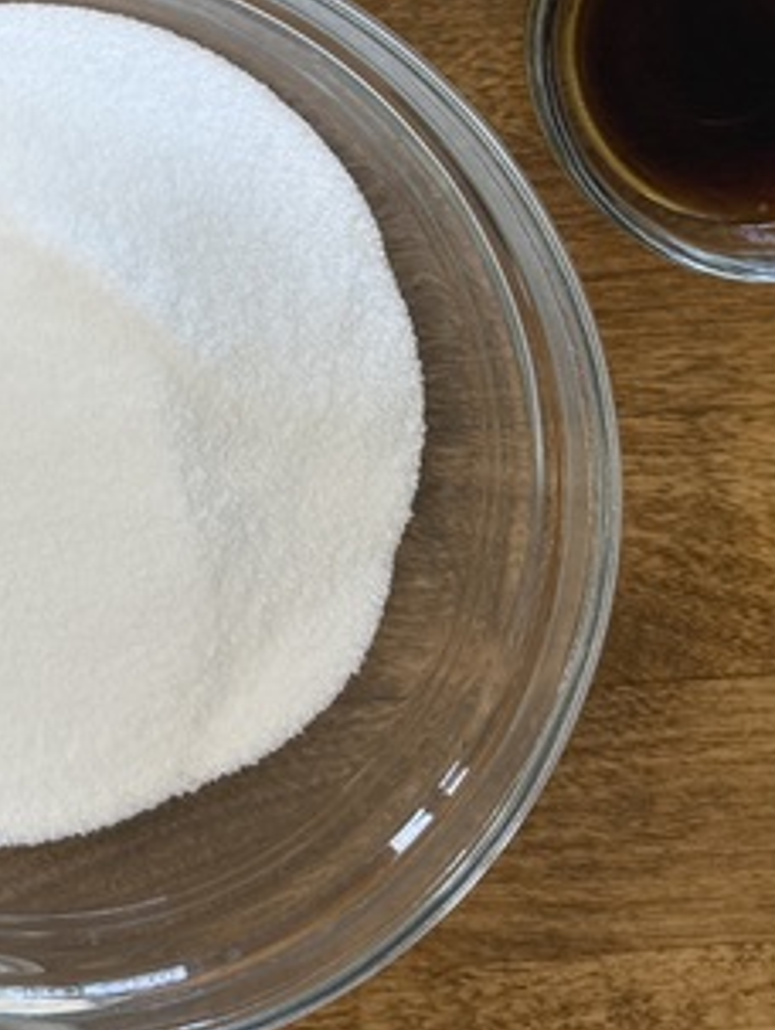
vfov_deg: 21.9
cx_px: -258
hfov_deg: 17.1
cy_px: -275
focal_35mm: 81
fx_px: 2413
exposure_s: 1/120
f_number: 1.78
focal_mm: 6.76
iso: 160
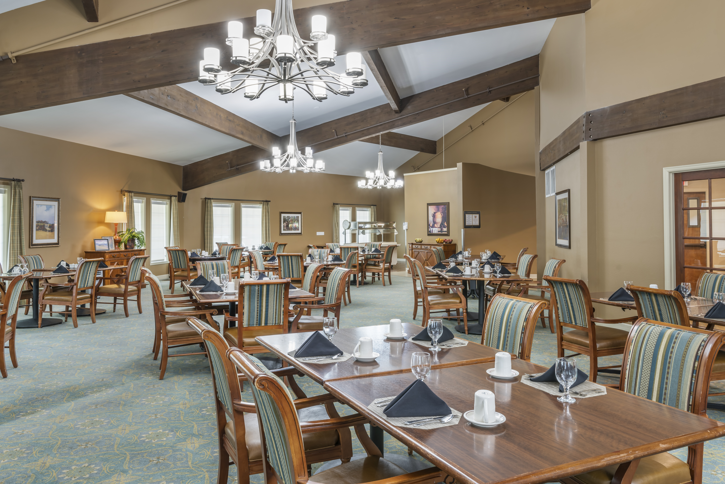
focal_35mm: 25
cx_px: 362
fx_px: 504
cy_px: 242
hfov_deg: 71.5
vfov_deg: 51.3
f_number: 11
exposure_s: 1/1.67
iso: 160
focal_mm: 25
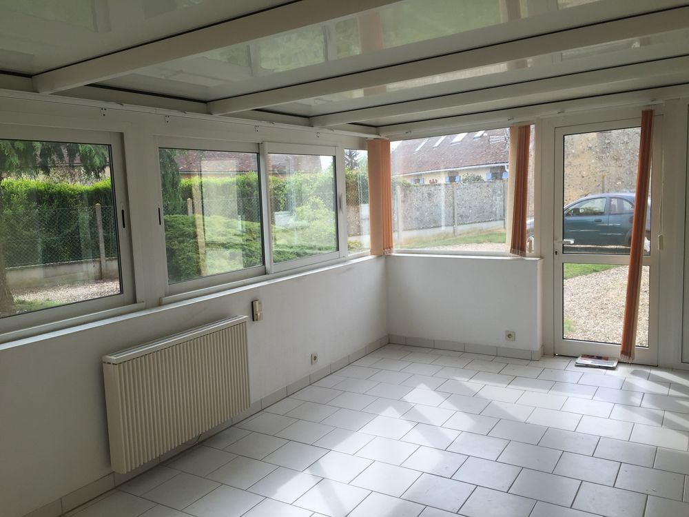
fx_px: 577
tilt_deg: -5.8
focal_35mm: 29
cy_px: 258
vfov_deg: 48.2
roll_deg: +1.9
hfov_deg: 61.7
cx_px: 344
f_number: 2.2
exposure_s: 1/222
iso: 32
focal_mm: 4.15
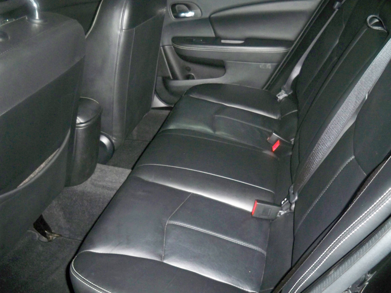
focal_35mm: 35
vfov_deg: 40.7
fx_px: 395
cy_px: 146
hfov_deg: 52.6
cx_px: 196
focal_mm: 6.3
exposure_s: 1/60
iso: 400
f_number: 3.1
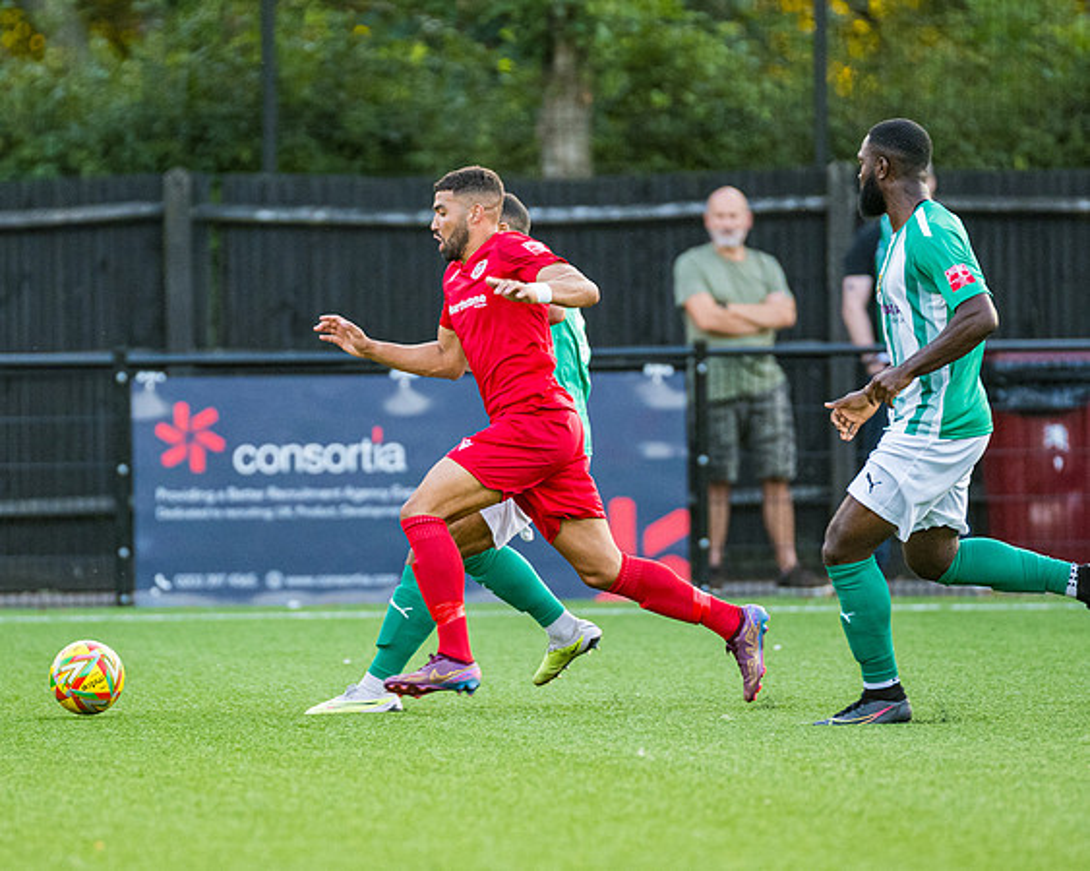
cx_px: 387
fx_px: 16150
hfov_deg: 3.9
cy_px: 432
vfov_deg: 3.1
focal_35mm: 501
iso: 1250
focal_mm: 270
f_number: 2.8
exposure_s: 1/800
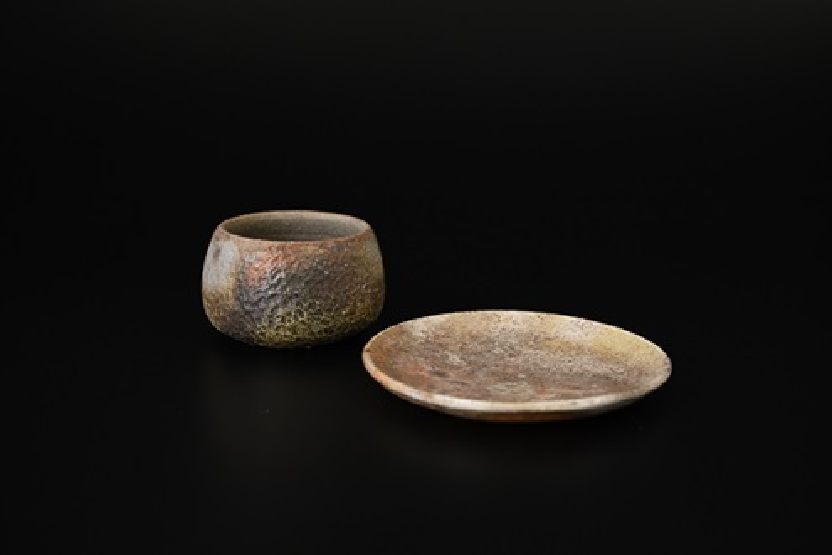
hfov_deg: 36.9
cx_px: 416
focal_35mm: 54
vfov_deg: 25.1
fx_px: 1248
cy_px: 278
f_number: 5.6
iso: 1000
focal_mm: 54
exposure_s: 1/125
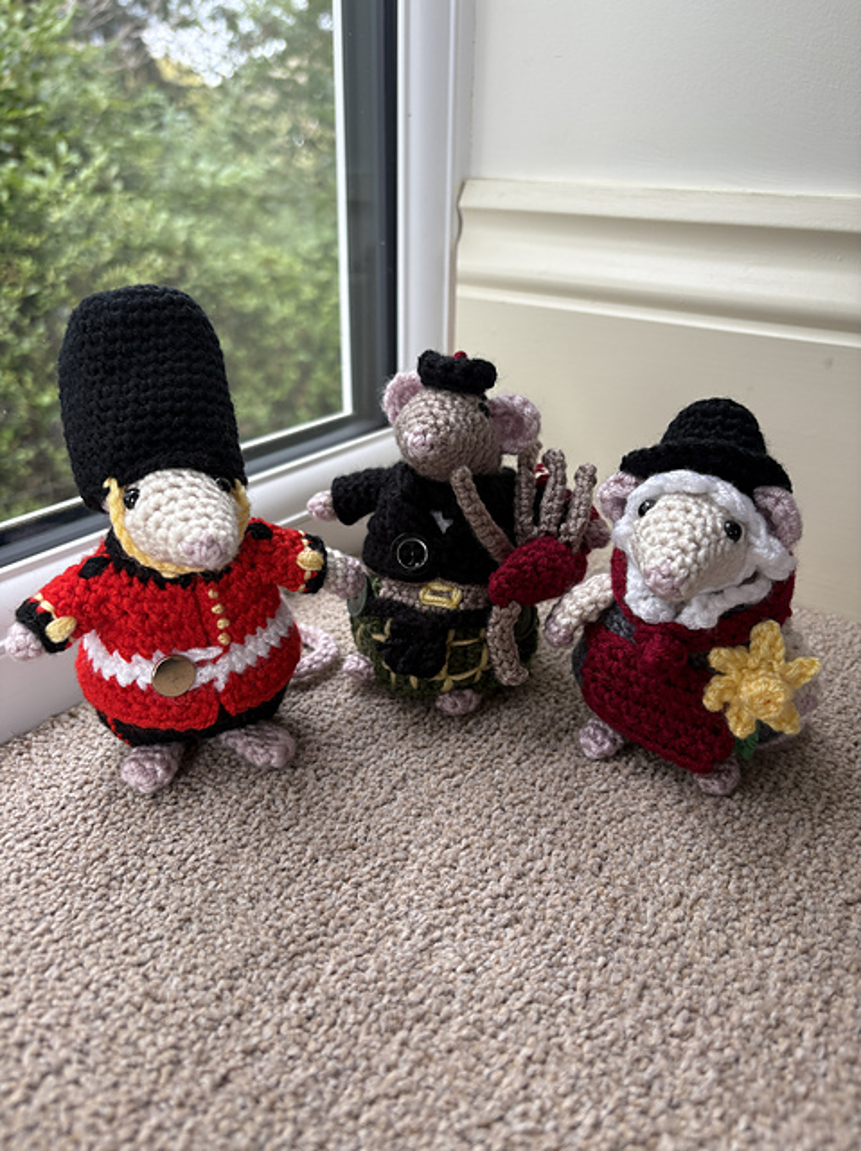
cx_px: 430
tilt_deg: -25.4
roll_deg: -1.0
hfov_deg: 53.0
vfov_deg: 67.3
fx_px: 863
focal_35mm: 26
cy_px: 576
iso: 50
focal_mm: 5.96
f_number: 1.6
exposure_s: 1/325
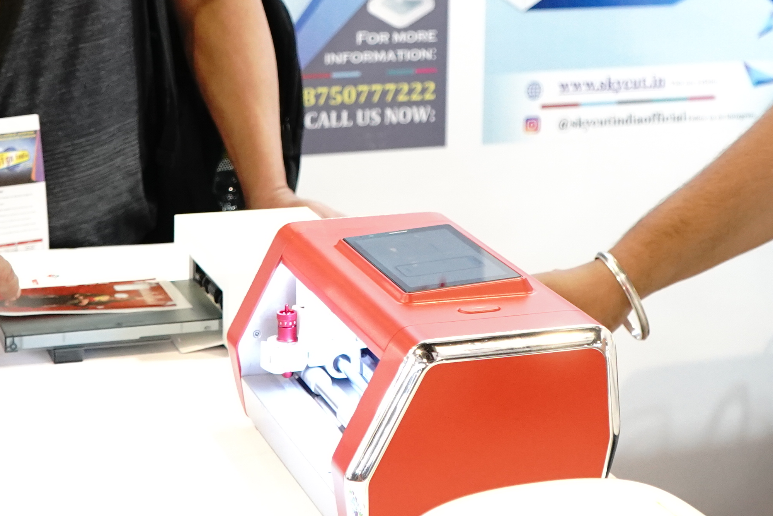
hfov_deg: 22.6
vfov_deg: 14.9
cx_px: 404
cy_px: -28
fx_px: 1932
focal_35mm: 90
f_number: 4
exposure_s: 1/250
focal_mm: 30
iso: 3200
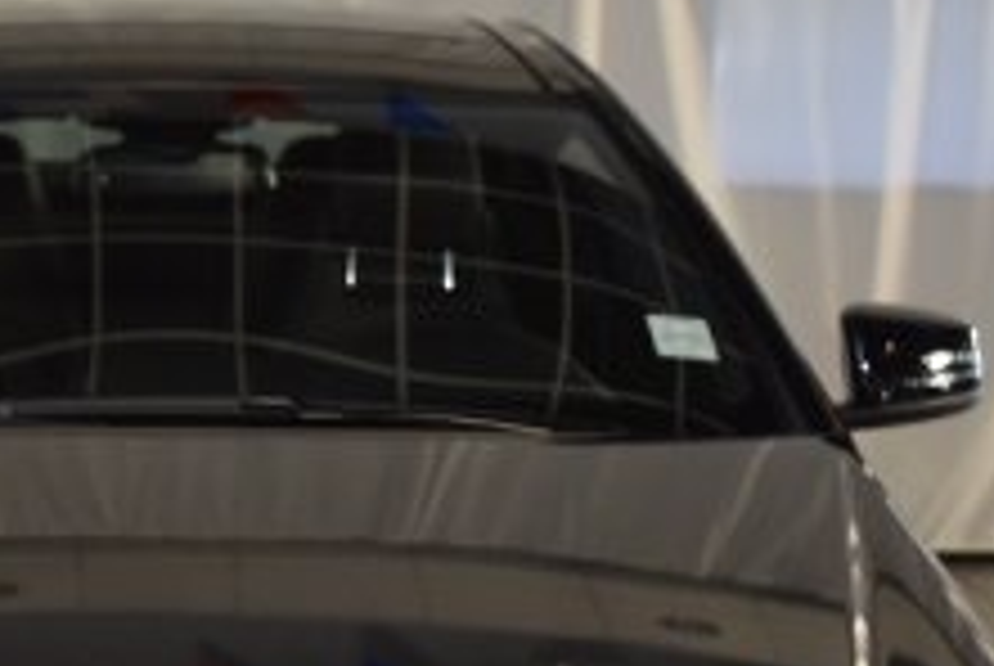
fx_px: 3124
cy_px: 886
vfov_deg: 11.8
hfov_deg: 17.8
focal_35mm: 113
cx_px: 90
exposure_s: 1/60
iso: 1400
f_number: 3.2
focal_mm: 26
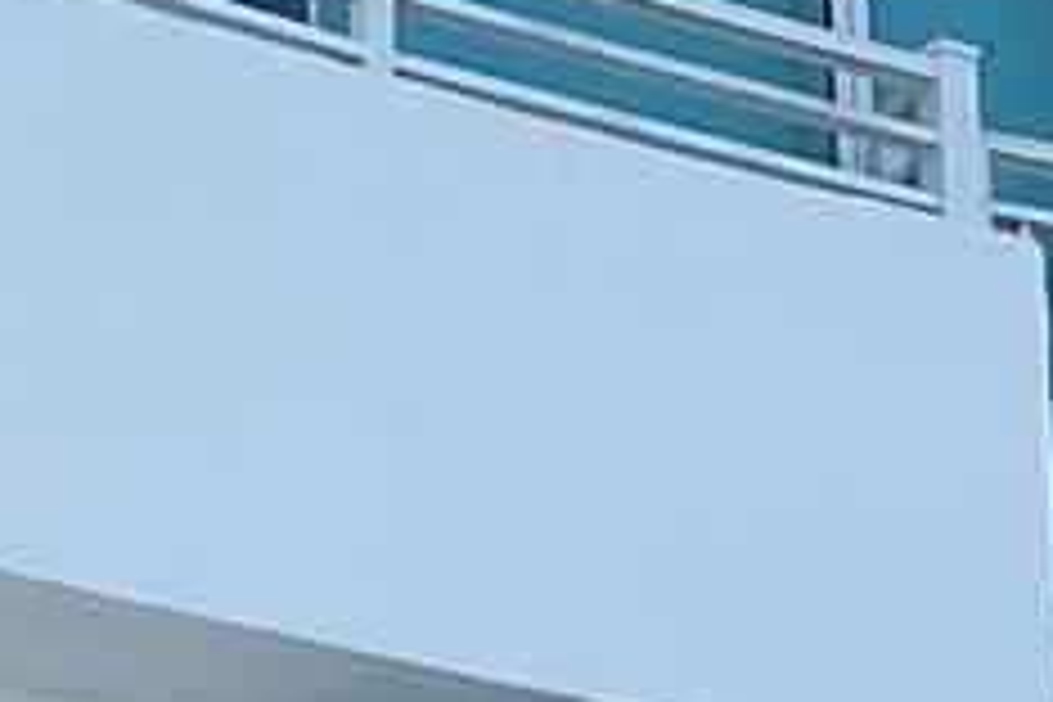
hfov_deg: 10.0
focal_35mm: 206
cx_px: 783
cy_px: 904
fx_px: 6025
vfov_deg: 6.6
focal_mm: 3
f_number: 1.8
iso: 16
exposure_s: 1/1250
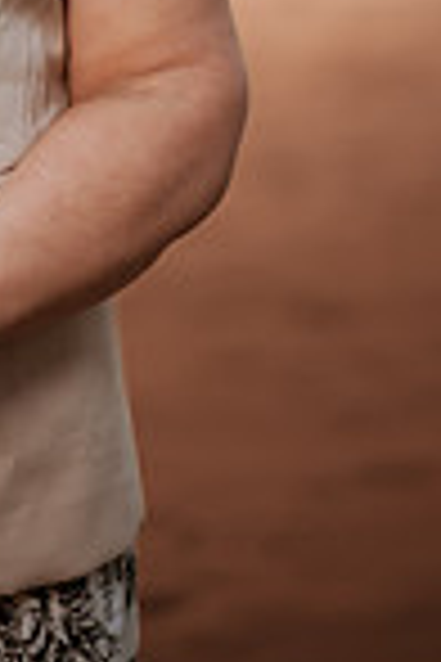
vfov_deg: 11.3
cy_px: -212
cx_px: -140
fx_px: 3252
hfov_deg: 7.7
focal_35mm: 177
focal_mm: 58
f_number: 1.4
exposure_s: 1/1250
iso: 50
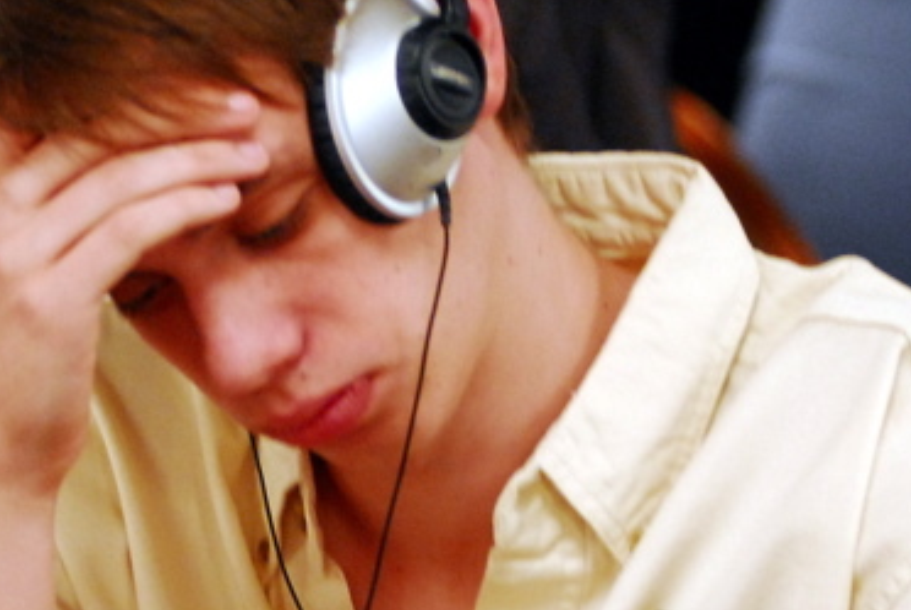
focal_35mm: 379
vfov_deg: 3.6
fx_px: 9602
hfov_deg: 5.4
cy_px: 586
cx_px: 266
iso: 1000
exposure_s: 1/60
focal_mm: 90
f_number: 2.8
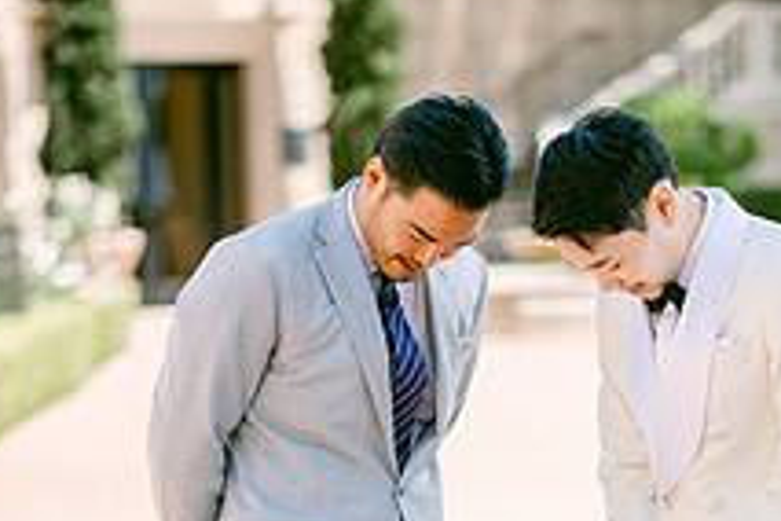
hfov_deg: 11.4
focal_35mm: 180
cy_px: 602
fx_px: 3905
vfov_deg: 7.6
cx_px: 466
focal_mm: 85
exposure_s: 1/1600
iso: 64
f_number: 1.8
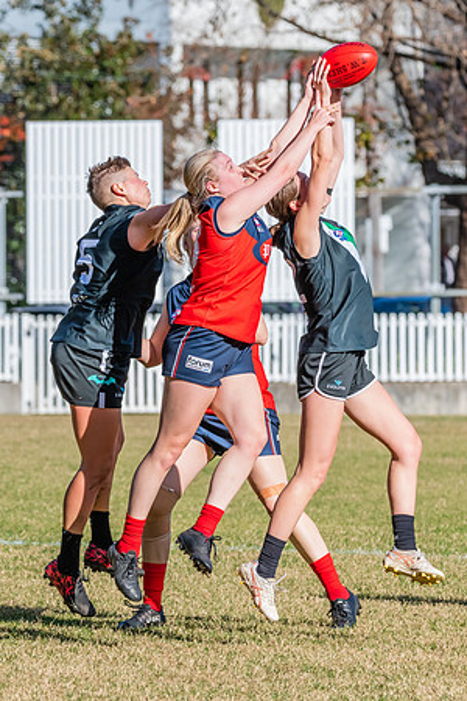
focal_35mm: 406
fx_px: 7893
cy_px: 364
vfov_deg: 5.1
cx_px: 231
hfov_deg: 3.4
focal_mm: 250
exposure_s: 1/1600
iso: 800
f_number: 10
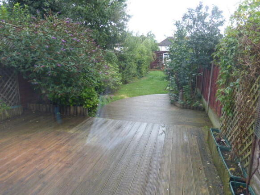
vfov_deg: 54.9
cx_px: 130
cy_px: 98
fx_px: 188
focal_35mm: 25
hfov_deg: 69.4
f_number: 3.3
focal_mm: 4.3
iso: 160
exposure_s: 1/60
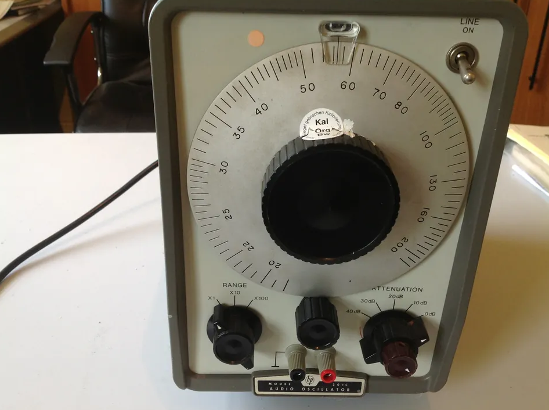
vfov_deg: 38.5
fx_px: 586
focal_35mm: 37
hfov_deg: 50.2
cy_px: 213
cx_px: 269
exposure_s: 1/30
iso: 50
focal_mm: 4.28
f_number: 2.4
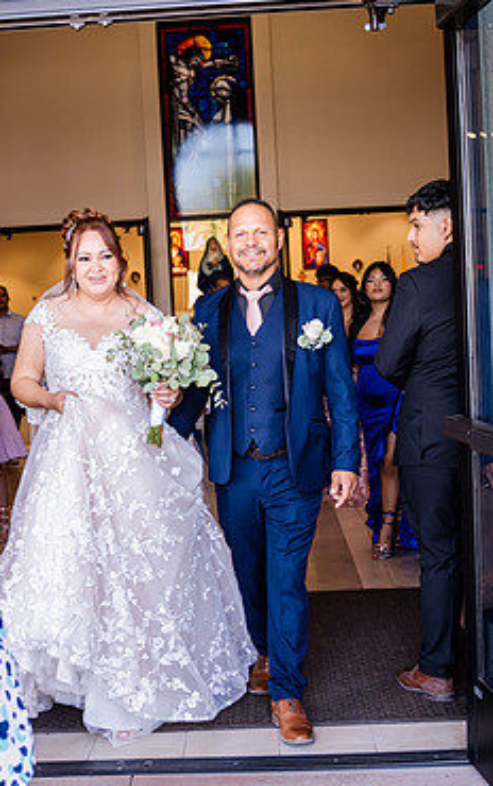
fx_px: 1115
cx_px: 199
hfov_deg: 24.9
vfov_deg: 38.8
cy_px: 414
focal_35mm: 52
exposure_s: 1/320
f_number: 2.8
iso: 640
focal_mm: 28
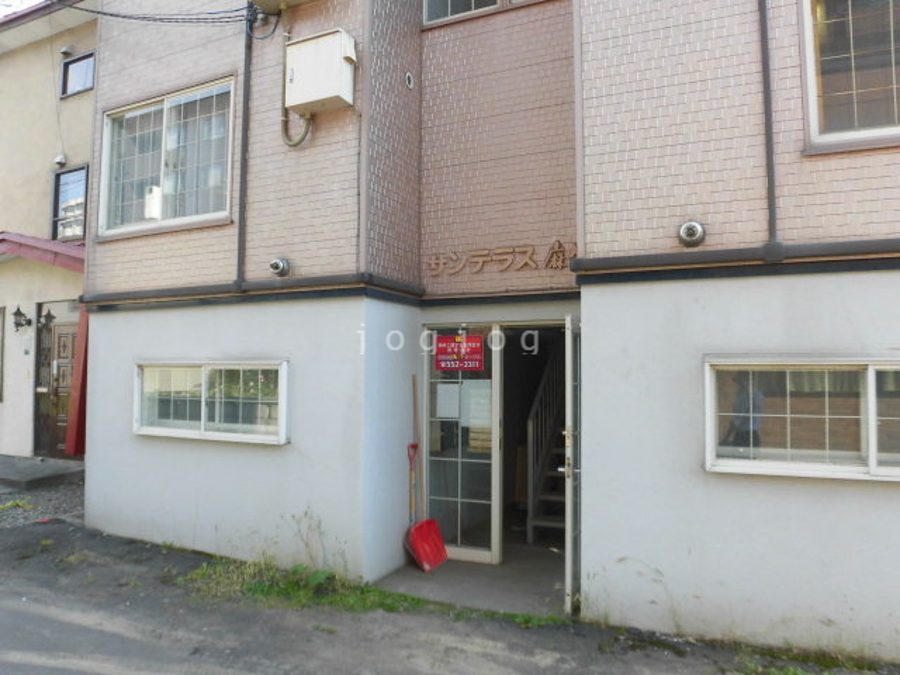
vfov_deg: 56.8
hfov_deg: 71.6
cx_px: 450
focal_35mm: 24
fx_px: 624
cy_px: 338
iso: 100
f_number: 3.1
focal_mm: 4.3
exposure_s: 1/200
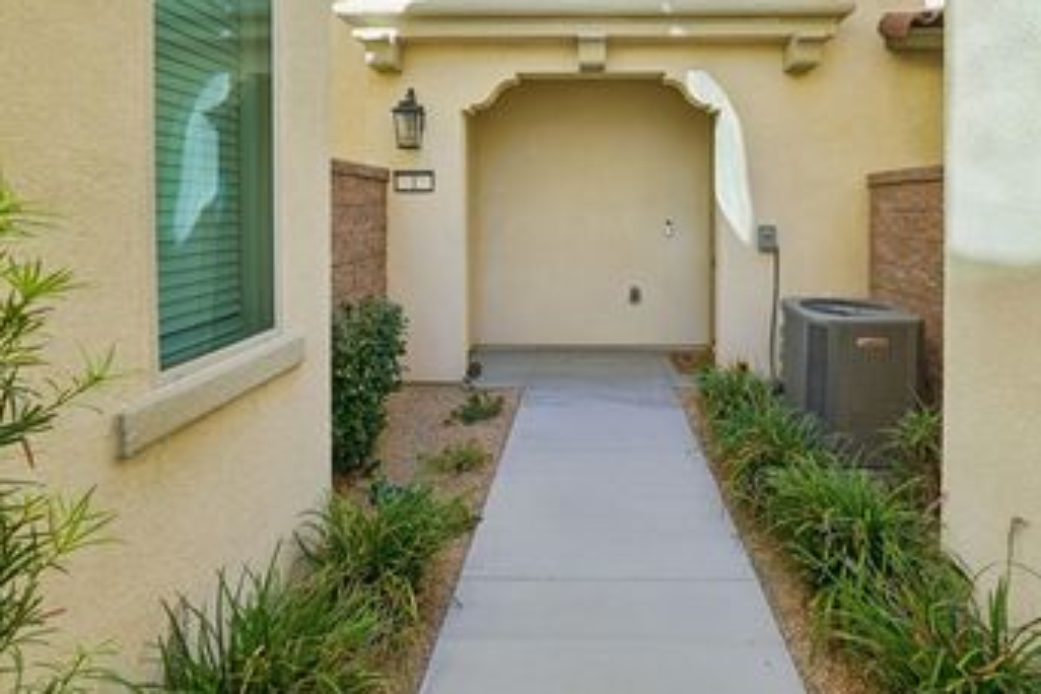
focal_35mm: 19
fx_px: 549
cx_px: 591
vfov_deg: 63.1
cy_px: 236
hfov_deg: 86.4
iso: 100
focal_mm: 13
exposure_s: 1/60
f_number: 8
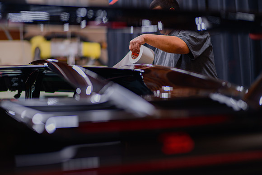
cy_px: 88
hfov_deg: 34.5
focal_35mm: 58
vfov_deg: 23.4
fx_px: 422
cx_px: 131
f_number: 1.4
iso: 100
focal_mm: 58
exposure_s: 1/60
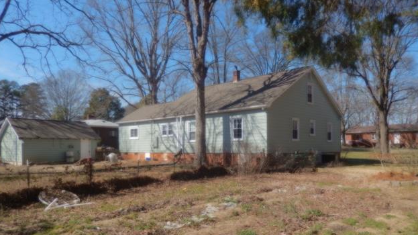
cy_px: 150
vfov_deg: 41.1
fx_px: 310
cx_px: 209
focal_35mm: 28
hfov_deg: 67.9
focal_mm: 4.5
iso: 125
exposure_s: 1/1250
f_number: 3.4
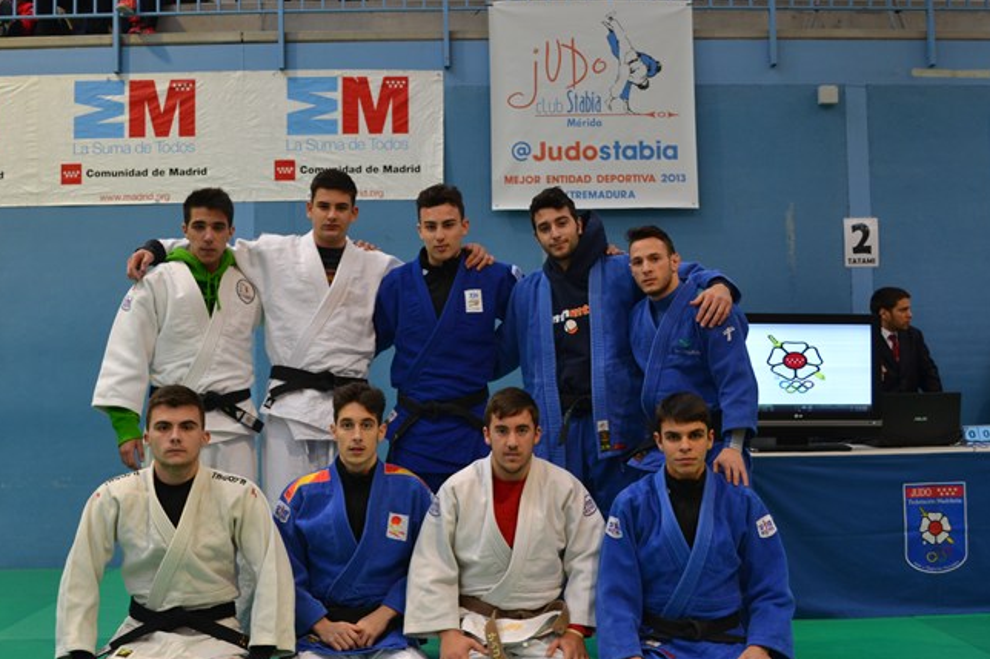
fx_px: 1127
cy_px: 342
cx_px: 481
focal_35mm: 41
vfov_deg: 32.6
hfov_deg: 47.4
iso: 400
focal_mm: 22
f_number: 3.8
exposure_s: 1/30
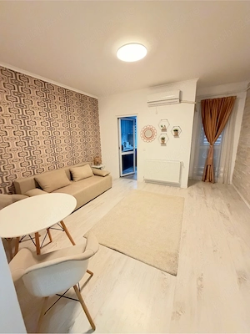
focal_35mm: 14
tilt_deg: -12.7
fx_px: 135
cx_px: 125
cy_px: 167
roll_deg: +1.2
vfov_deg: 102.1
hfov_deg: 85.7
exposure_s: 1/50
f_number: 2.2
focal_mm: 2.22
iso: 1250
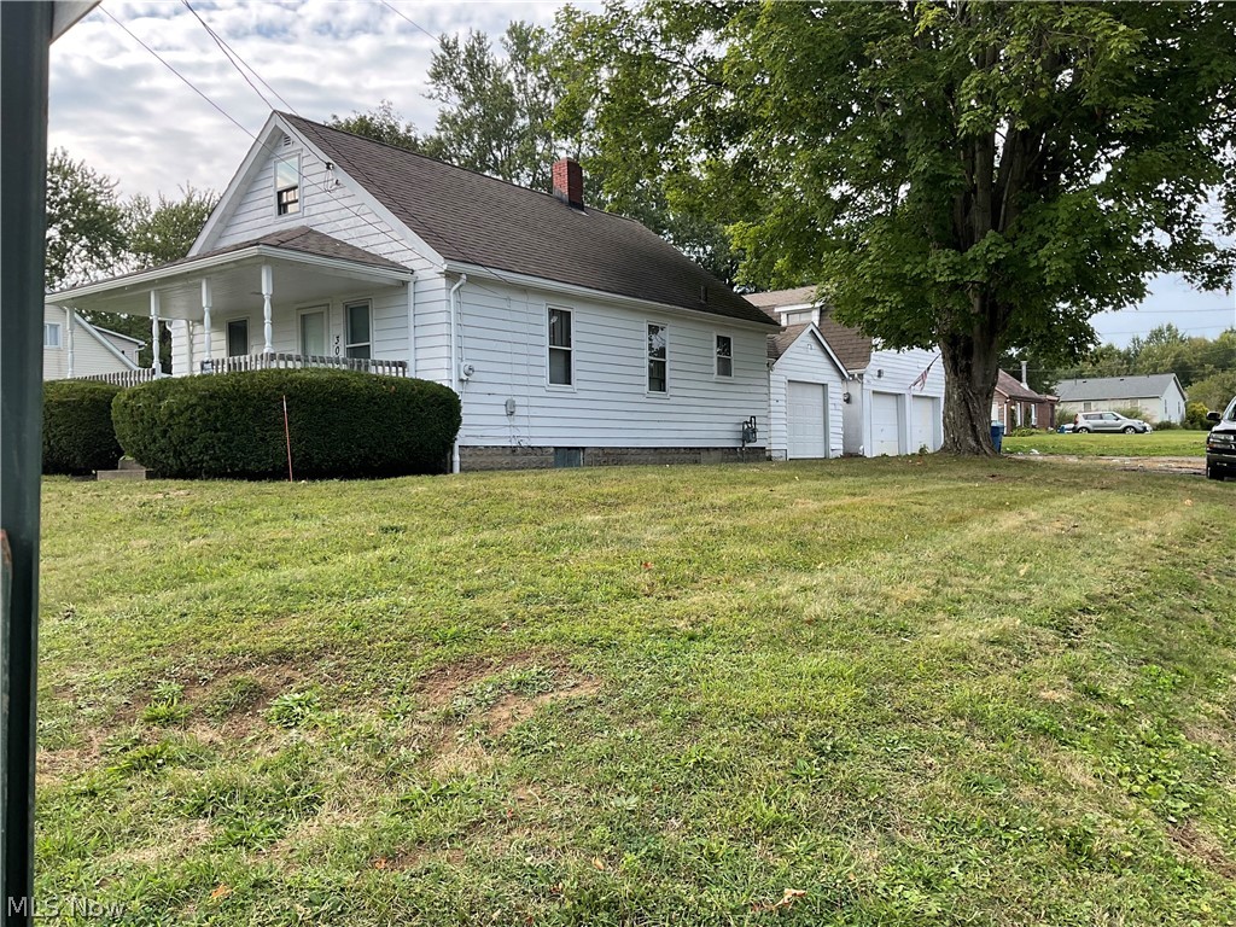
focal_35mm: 29
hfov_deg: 61.7
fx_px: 1035
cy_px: 464
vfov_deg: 48.2
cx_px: 618
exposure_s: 1/409
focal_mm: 3
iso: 16
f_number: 1.8
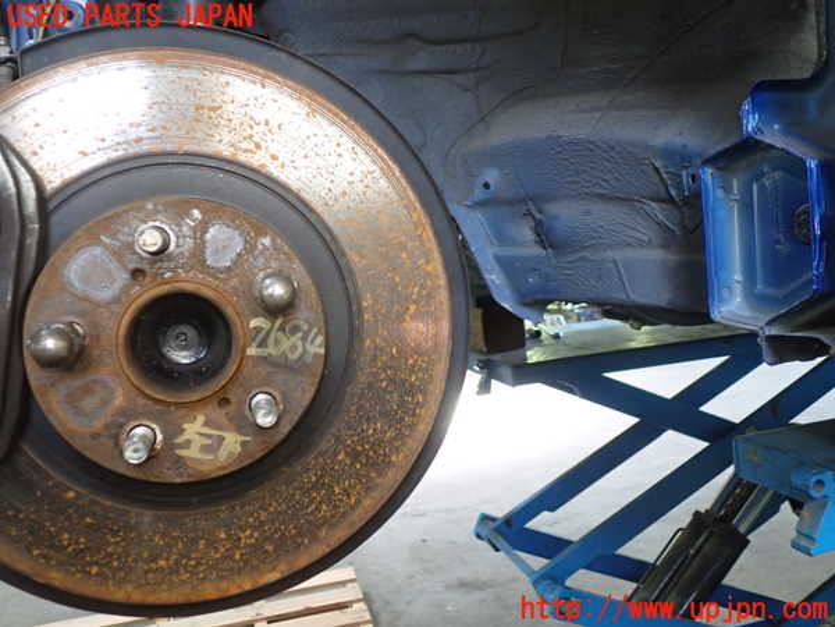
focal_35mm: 30
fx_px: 724
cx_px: 418
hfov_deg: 60.0
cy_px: 314
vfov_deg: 46.8
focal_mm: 5.4
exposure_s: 1/30
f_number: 2.3
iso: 400
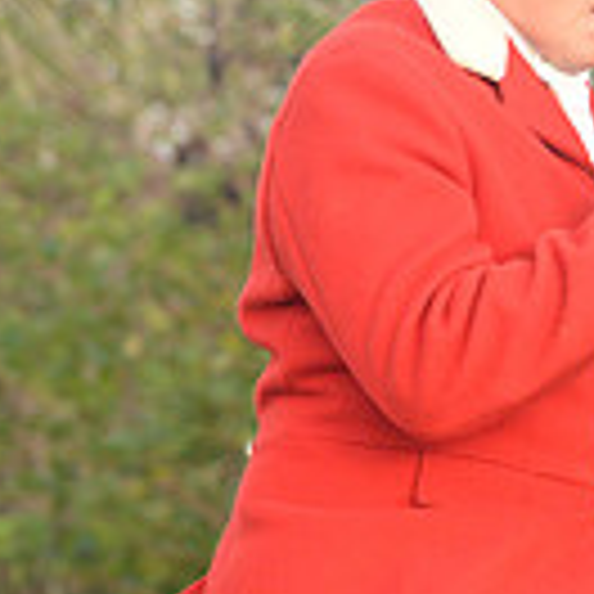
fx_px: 7630
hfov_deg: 4.4
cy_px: 346
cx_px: 1233
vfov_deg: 4.5
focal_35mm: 393
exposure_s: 1/1000
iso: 2500
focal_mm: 105
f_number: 4
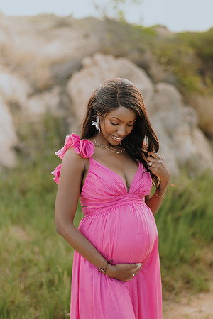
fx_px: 515
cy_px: 160
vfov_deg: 34.5
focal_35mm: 58
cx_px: 106
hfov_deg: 23.4
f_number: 1.4
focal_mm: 58
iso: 50
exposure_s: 1/640
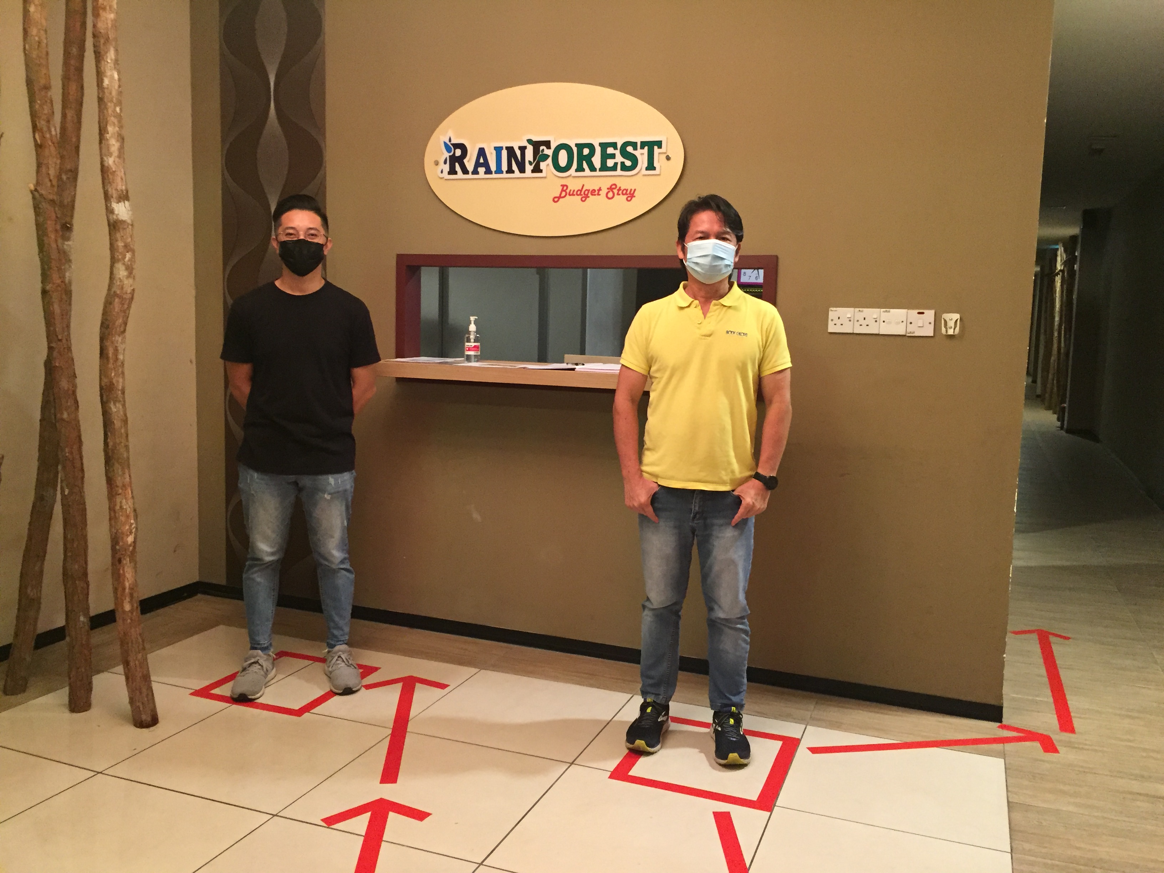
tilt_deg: -6.5
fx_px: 975
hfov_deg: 61.7
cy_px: 436
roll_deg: -3.0
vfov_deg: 48.2
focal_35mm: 29
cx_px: 582
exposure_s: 1/20
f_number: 2.2
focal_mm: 4.15
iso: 250
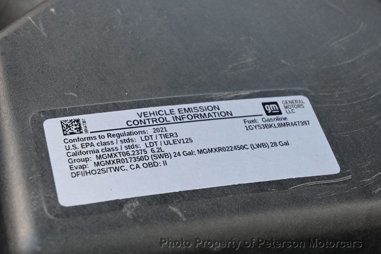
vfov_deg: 18.2
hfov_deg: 27.0
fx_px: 793
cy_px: 127
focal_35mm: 75
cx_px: 190
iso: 450
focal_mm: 50
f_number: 6.3
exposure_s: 1/80
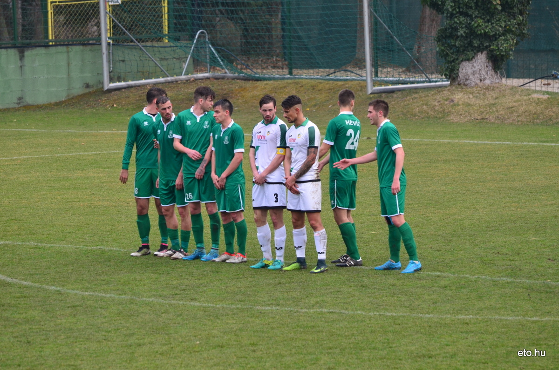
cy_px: 185
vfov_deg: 4.6
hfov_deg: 6.9
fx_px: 4649
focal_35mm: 300
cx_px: 280
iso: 800
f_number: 5.3
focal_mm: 200
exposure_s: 1/1000
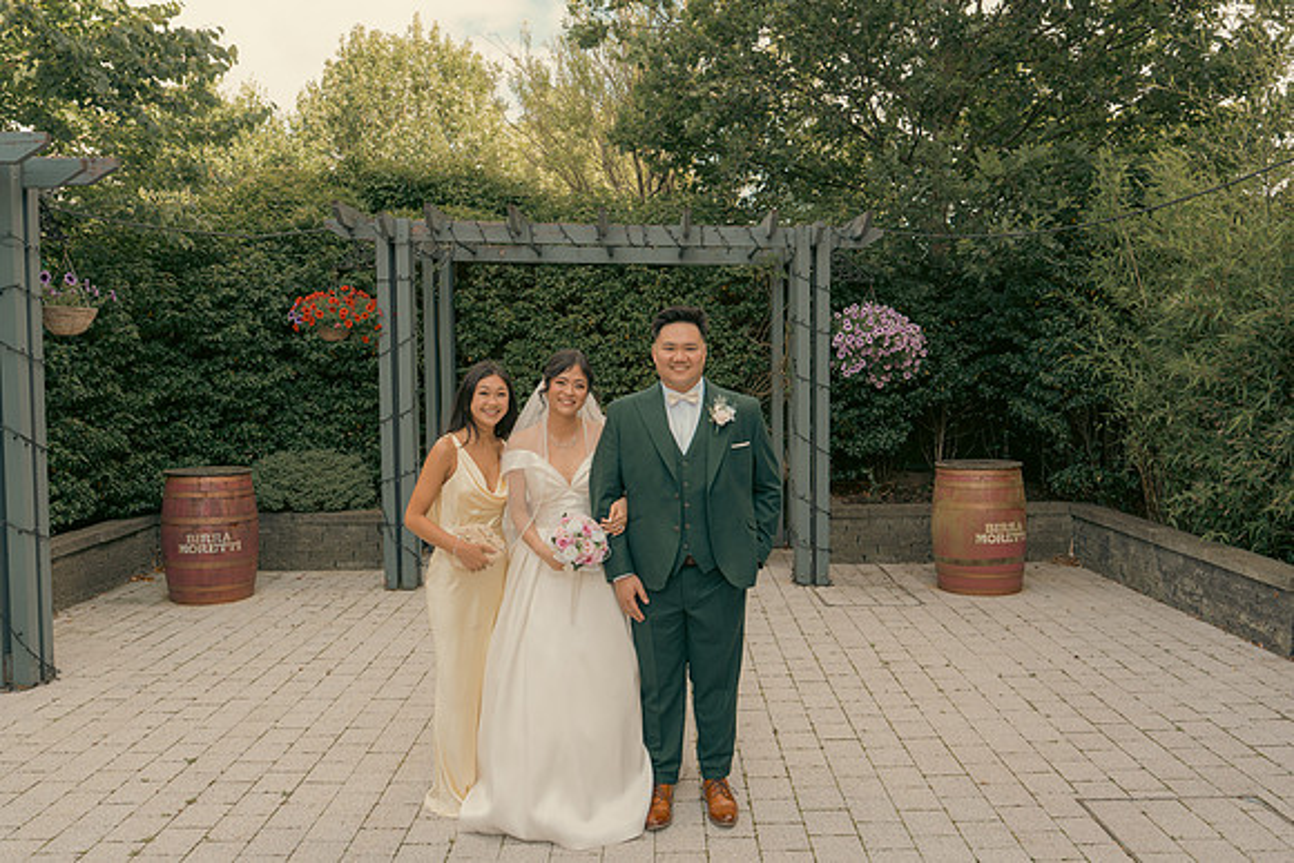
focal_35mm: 30
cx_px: 647
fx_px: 1079
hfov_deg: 61.9
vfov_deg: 43.6
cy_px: 432
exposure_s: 1/160
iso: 200
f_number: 5.6
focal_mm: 30
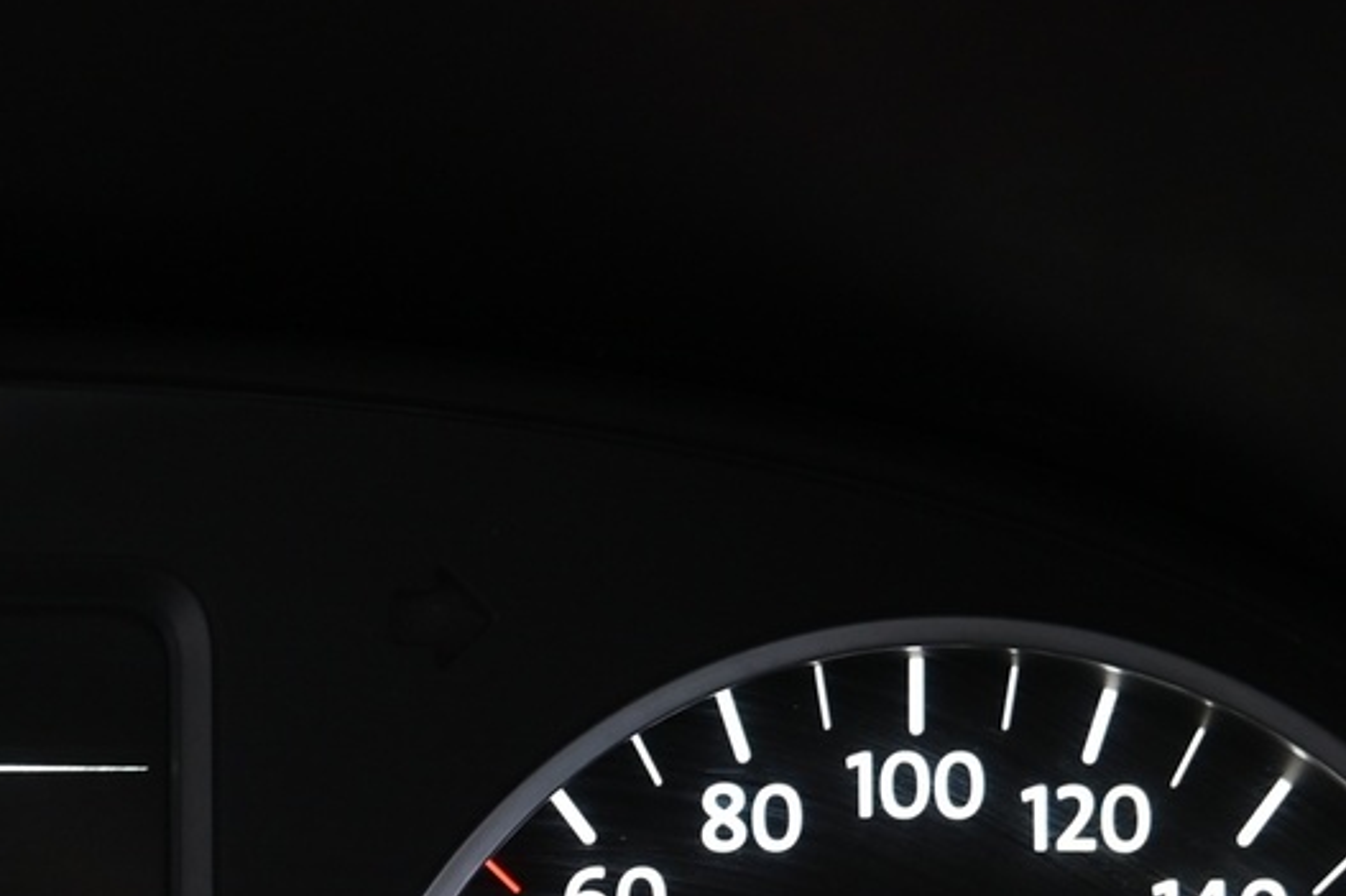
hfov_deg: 16.9
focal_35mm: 117
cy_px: 960
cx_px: -174
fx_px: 4373
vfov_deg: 11.5
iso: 1000
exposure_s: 1/10
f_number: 4
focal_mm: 38
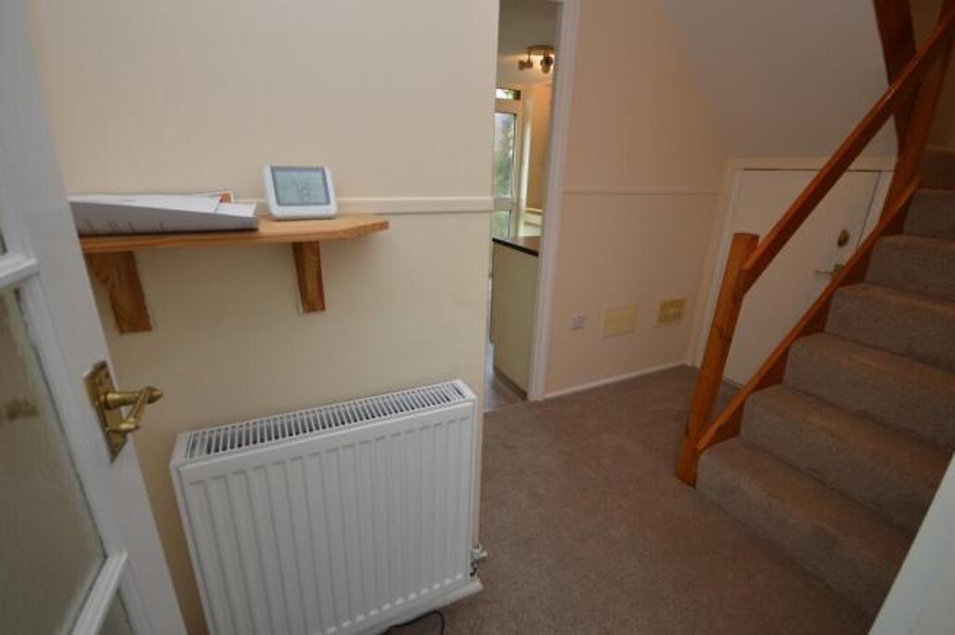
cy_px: 318
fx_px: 398
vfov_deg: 77.2
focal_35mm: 15
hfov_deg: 100.4
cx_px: 478
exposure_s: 1/25
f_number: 4
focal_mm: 10
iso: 100
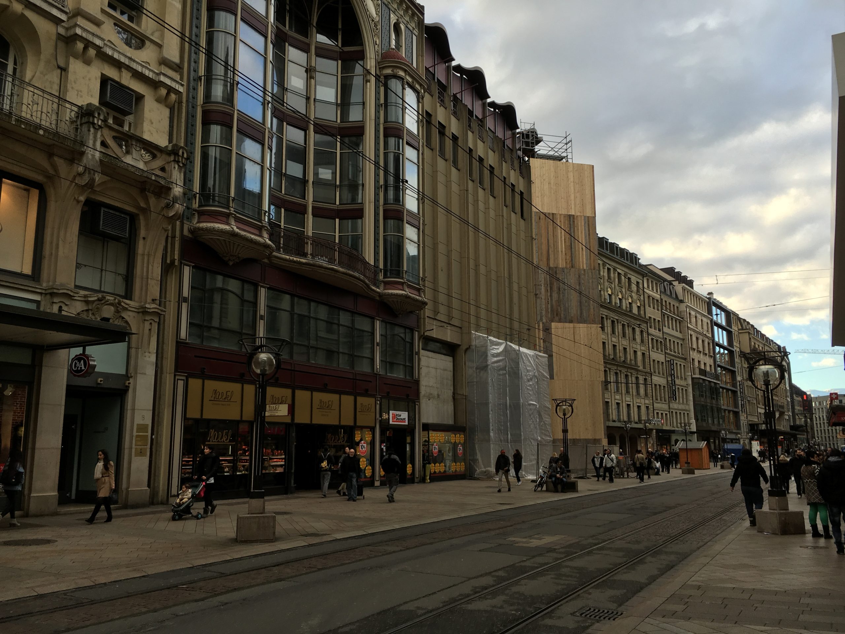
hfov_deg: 61.7
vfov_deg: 48.2
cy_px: 317
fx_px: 708
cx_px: 422
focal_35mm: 29
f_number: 2.2
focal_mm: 4.15
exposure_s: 1/346
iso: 25
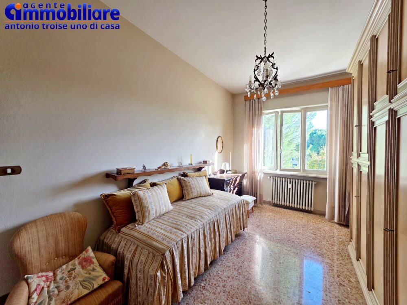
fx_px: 153
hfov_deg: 106.2
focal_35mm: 13
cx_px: 204
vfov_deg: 89.9
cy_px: 152
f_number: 1.9
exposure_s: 1/100
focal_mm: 2.2
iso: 40
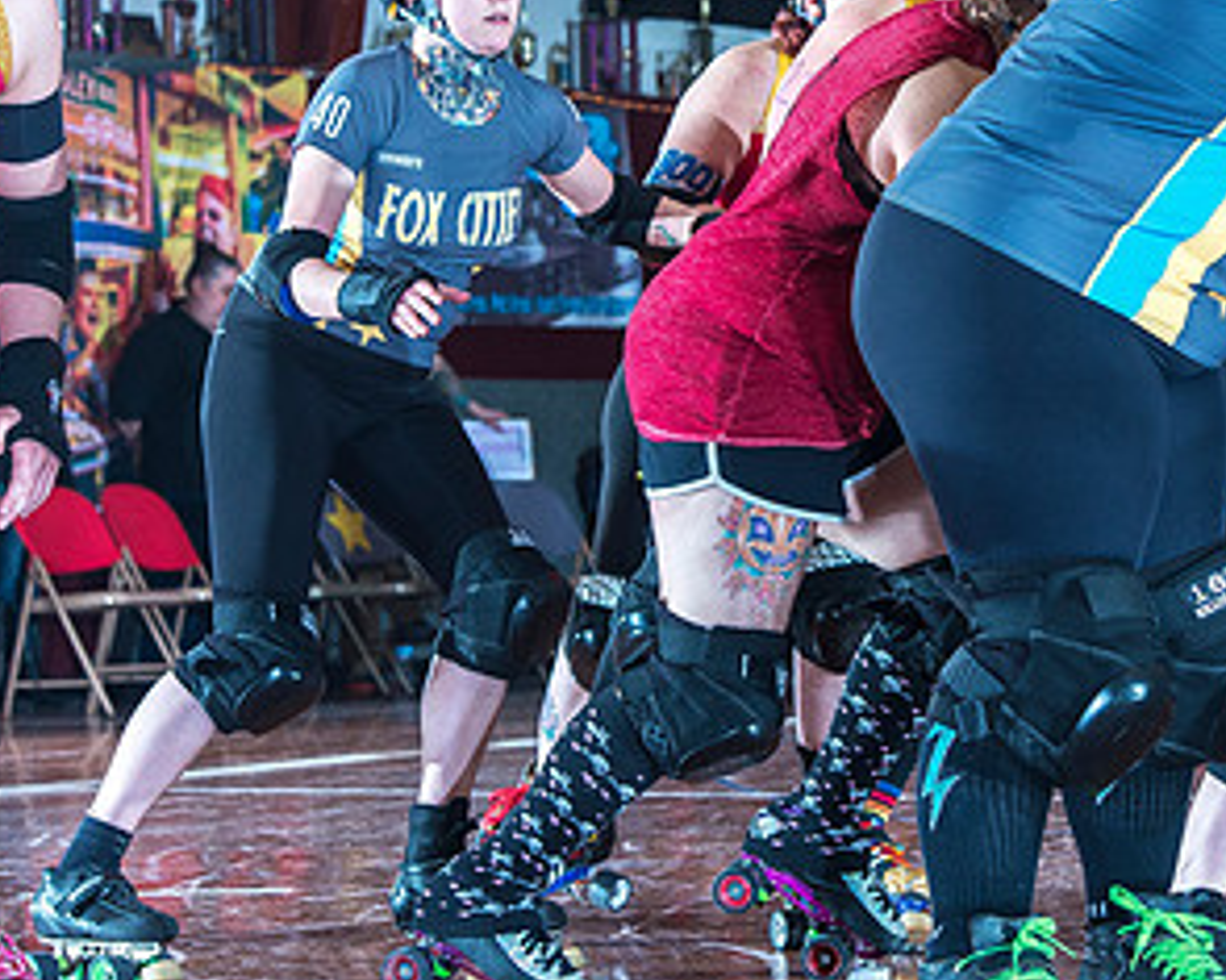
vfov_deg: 8.8
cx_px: 884
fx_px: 6384
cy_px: 319
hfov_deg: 11.0
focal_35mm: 176
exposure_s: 1/160
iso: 800
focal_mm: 95
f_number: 7.1
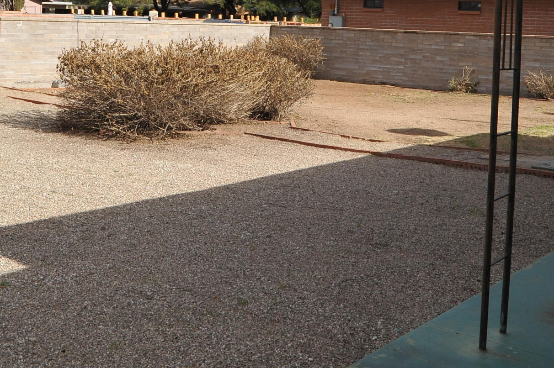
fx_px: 800
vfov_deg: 24.9
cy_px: 17
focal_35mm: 52
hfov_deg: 38.1
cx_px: 229
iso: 320
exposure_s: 1/320
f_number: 14
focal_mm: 21
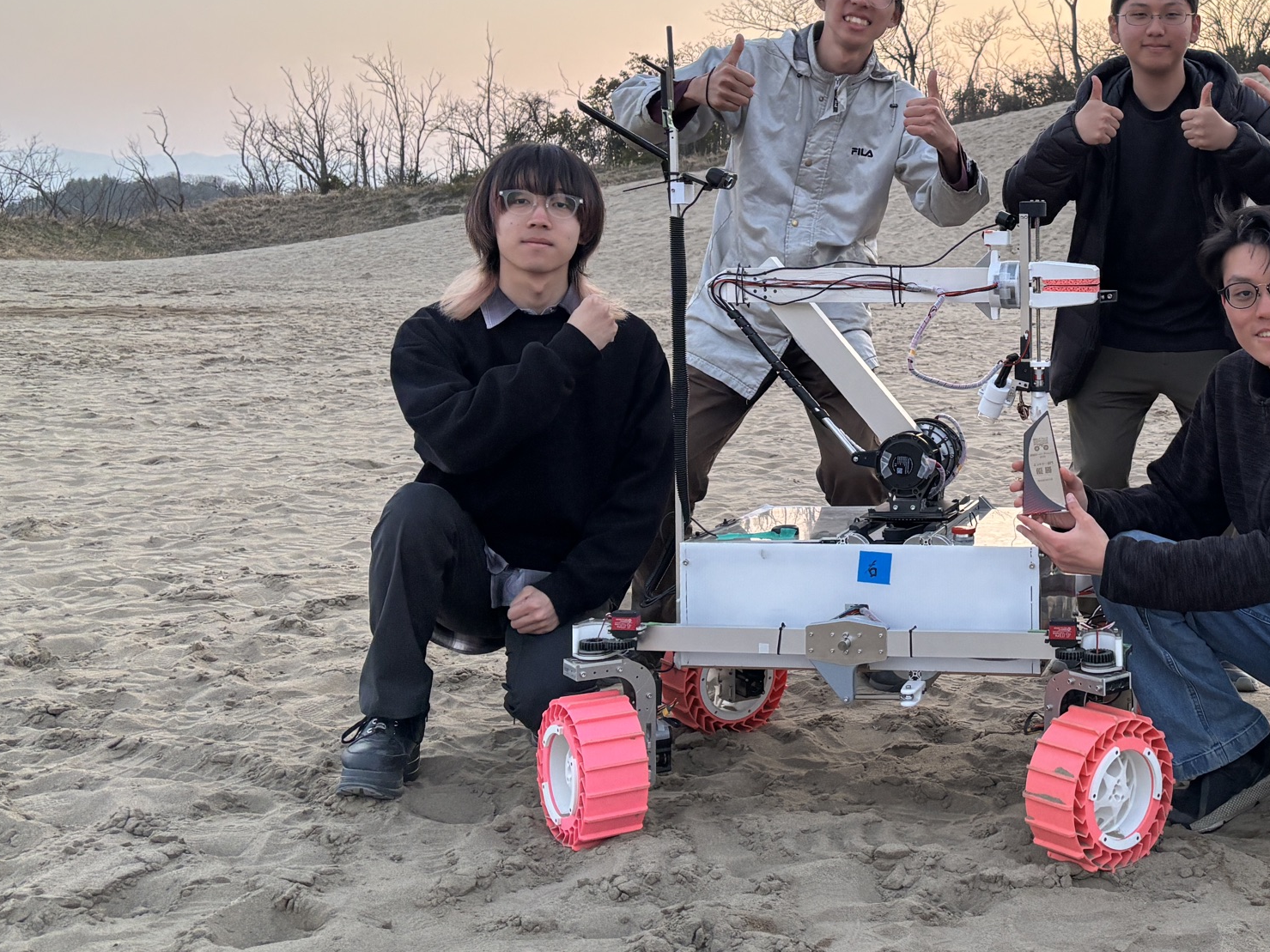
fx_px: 1651
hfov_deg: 40.0
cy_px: 293
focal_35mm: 45
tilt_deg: -1.3
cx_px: 1055
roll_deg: -0.2
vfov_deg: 31.8
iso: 125
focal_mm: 5.96
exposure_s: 1/121
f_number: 1.6
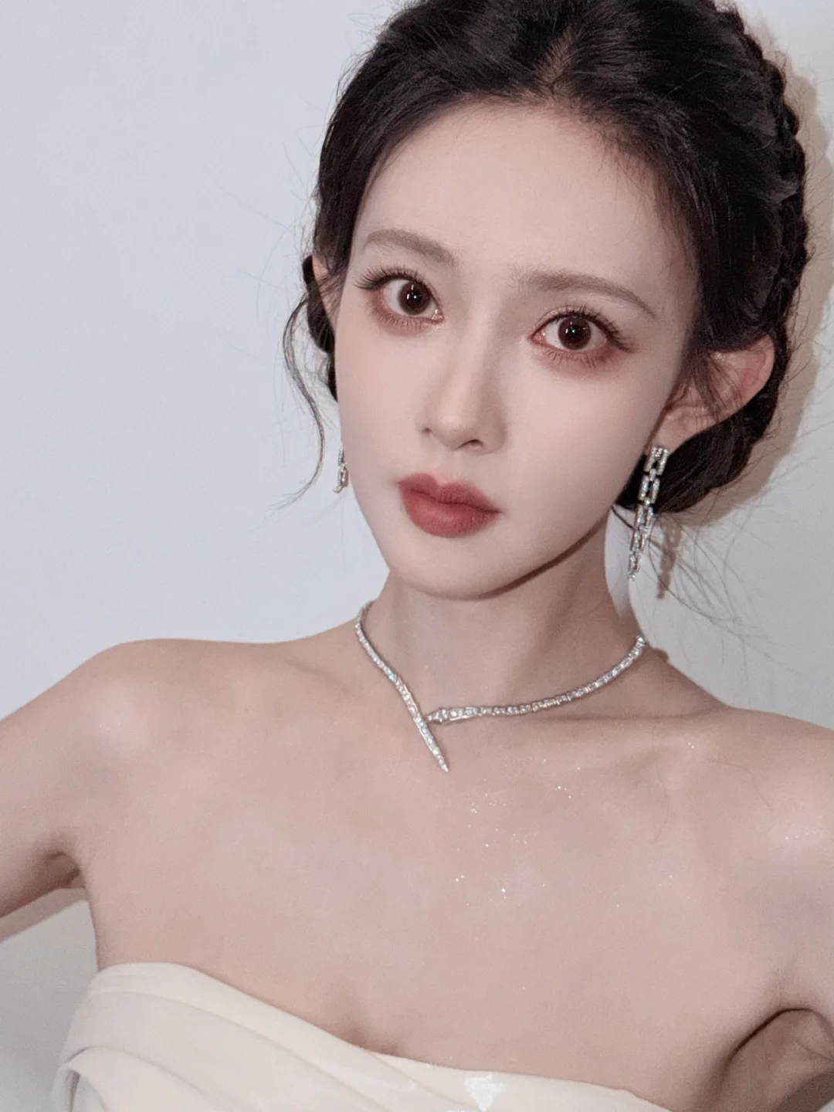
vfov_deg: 39.7
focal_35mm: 48
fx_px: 1542
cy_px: 556
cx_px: 417
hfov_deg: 30.3
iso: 50
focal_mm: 6.76
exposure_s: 1/346
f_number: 1.78
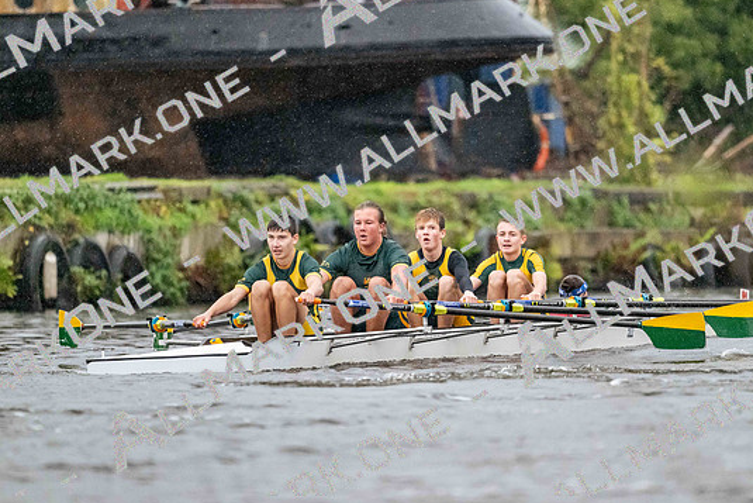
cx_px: 397
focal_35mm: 434
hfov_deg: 4.7
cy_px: 254
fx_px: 9080
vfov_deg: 3.2
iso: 10000
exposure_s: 1/2000
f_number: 4.5
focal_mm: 400
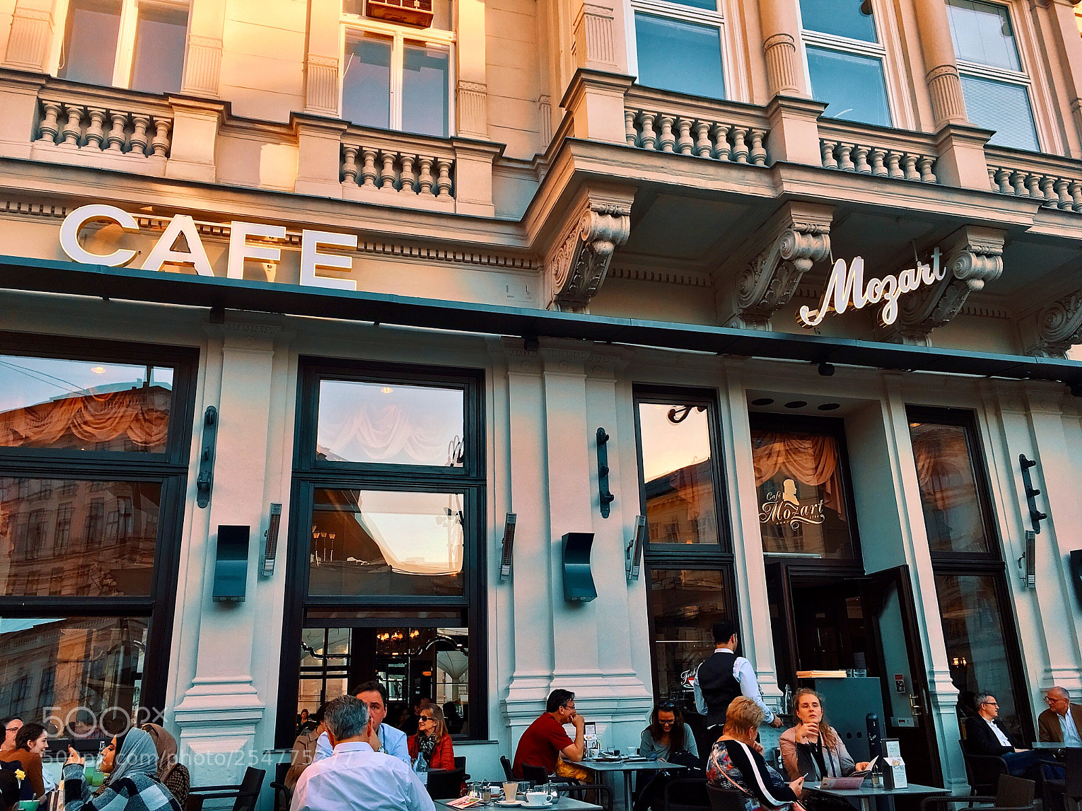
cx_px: 541
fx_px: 906
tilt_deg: +17.8
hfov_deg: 61.7
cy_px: 406
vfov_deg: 48.2
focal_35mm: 29
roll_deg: +1.1
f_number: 2.2
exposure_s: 1/313
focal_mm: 4.15
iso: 25
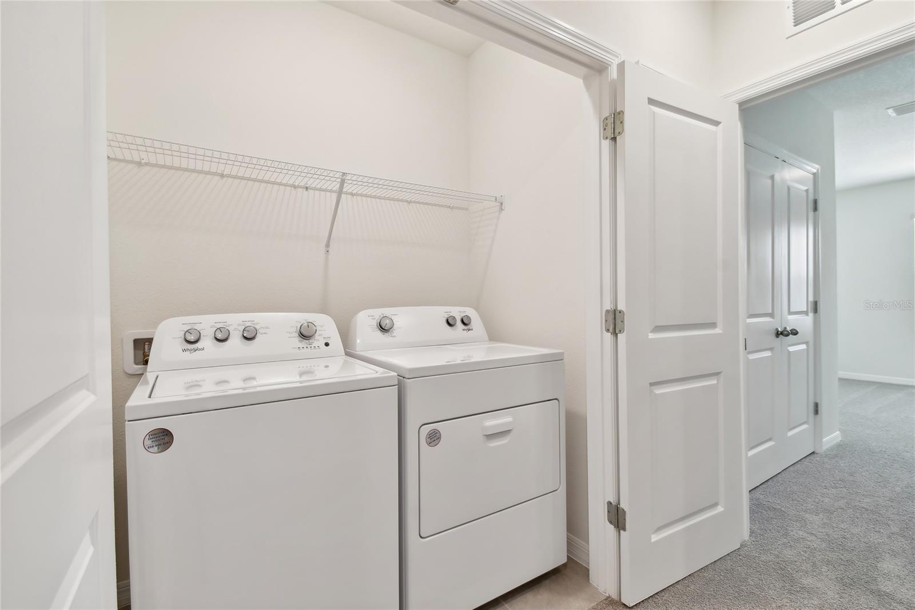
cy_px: 305
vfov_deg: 77.3
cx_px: 458
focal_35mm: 15
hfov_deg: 100.4
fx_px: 381
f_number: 7.1
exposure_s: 1/5
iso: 100
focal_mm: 10
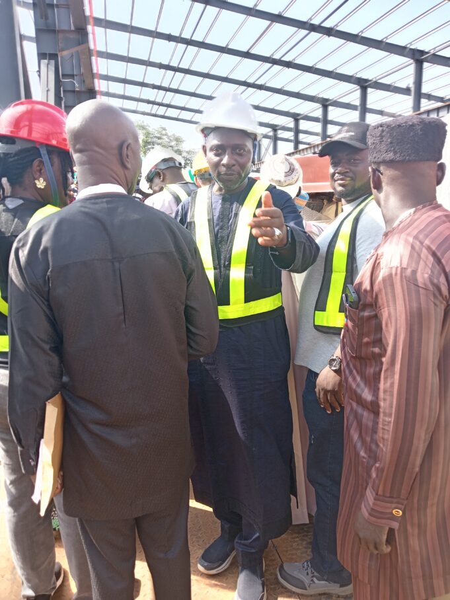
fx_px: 468
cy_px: 300
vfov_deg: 65.3
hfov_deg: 51.4
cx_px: 225
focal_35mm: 27
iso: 121
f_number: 1.8
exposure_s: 1/100
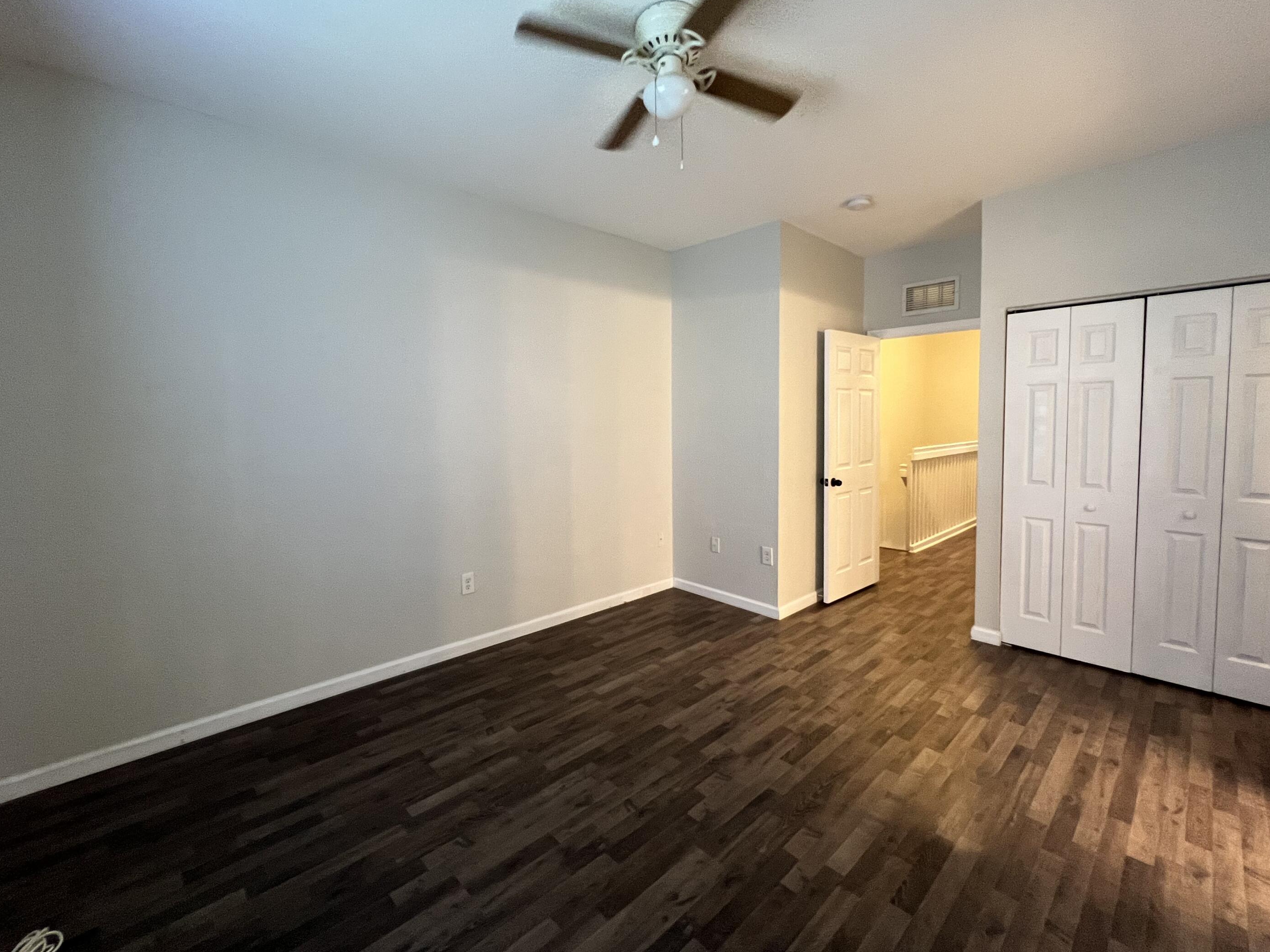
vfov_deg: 85.5
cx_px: 622
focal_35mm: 14
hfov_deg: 102.1
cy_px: 444
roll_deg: +0.8
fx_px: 514
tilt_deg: -2.2
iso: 320
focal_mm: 1.57
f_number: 1.8
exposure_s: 1/60
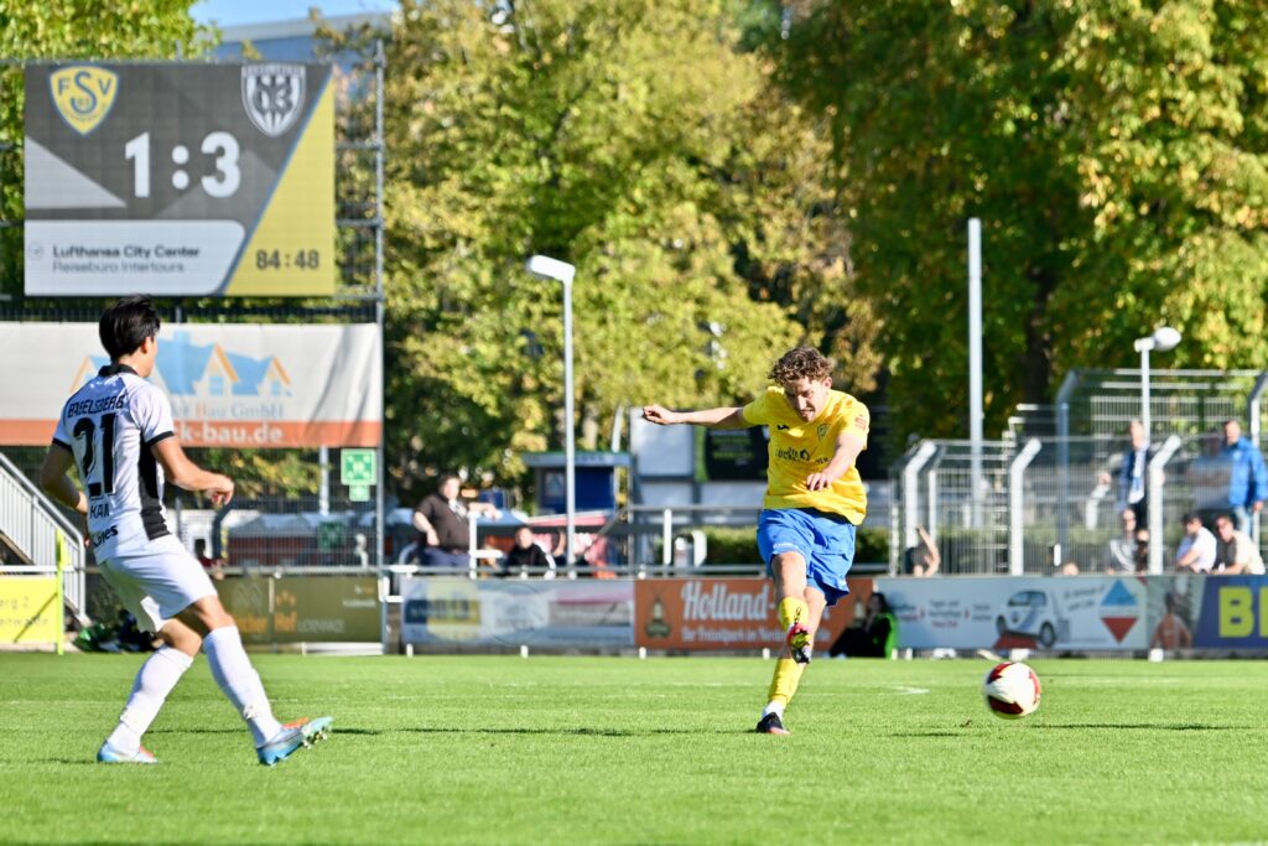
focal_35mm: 220
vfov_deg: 6.2
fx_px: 7749
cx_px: 634
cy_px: 423
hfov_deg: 9.4
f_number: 5.3
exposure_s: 1/1600
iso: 320
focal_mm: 220
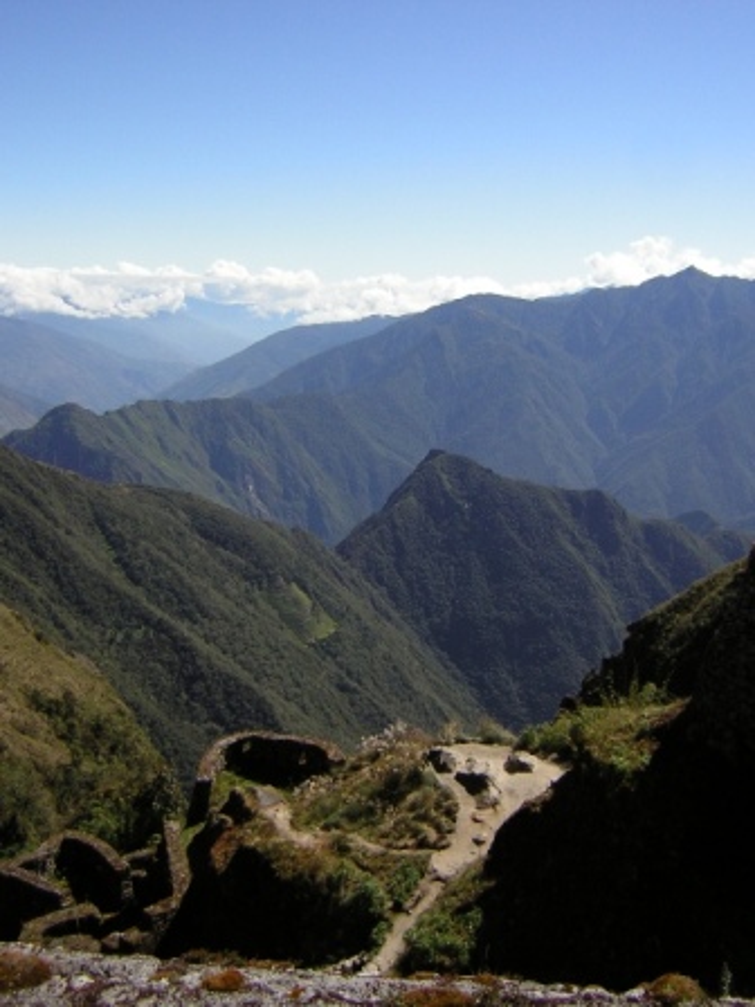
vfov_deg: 51.4
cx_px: 378
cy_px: 504
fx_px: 1047
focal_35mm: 36
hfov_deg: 39.7
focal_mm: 4.7
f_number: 5.2
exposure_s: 1/375
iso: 50
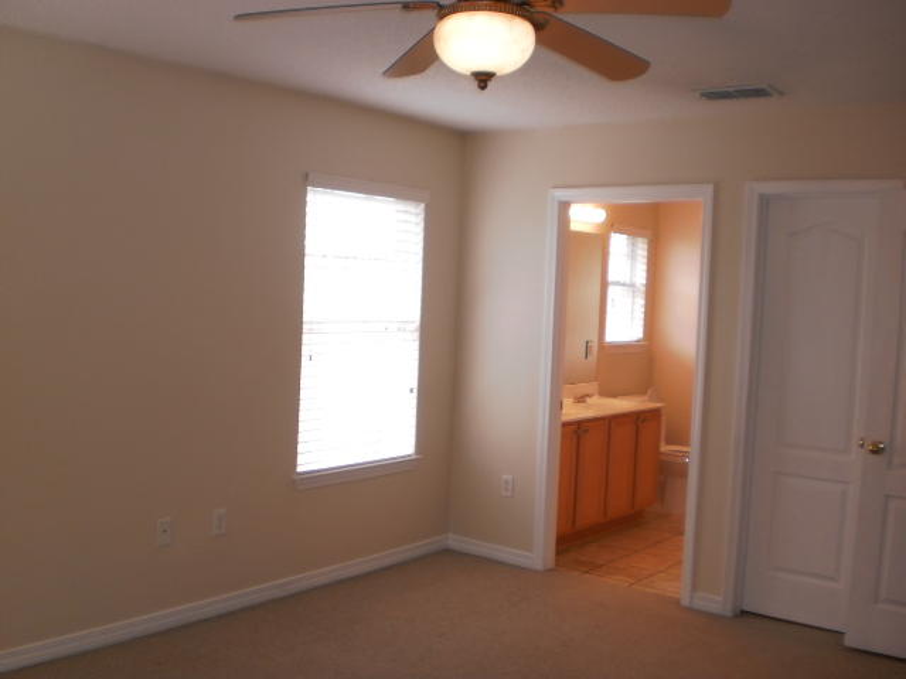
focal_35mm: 36
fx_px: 942
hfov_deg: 51.4
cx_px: 453
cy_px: 340
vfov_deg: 39.7
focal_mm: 6.3
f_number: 3.1
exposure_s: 1/30
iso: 100
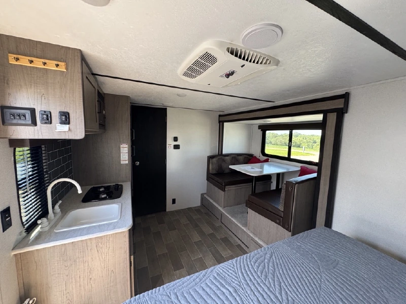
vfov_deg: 85.7
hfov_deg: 102.1
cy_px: 152
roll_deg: -3.3
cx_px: 203
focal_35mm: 14
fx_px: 164
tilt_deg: -7.0
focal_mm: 2.22
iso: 250
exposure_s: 1/99
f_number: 2.2
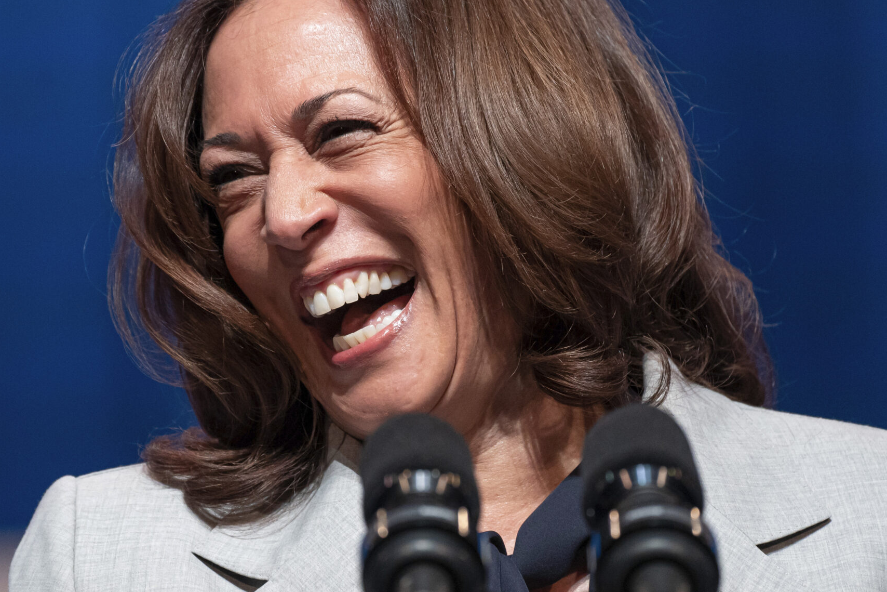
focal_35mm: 550
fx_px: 13552
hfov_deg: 3.7
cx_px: 388
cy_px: 286
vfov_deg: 2.5
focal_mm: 367
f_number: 5.6
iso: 3200
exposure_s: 1/320
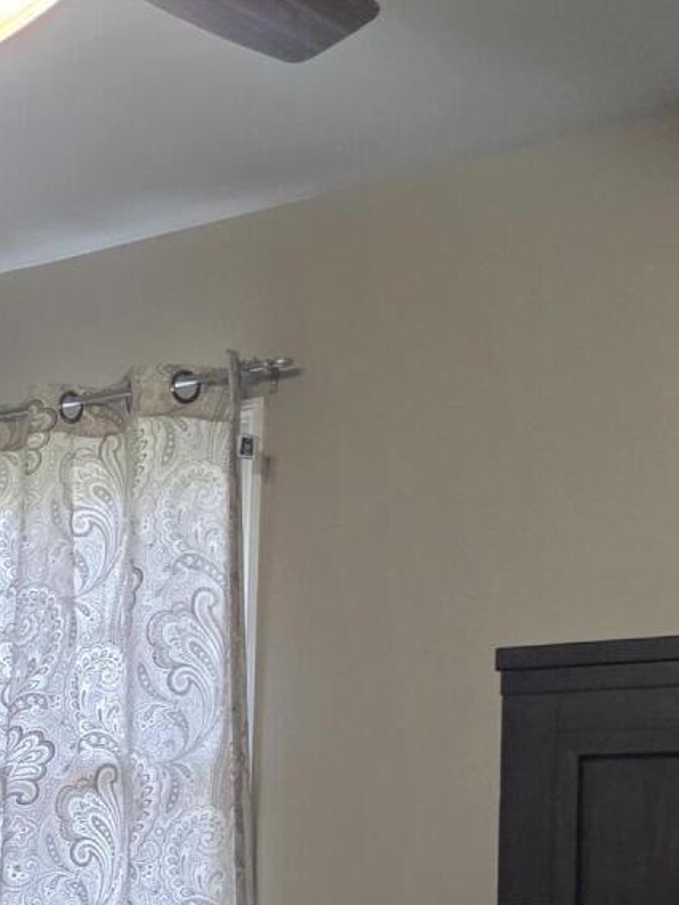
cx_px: -332
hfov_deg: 16.6
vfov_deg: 23.2
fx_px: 2118
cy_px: 894
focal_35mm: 81
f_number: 1.8
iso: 640
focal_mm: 5.4
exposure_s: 1/120
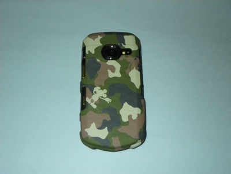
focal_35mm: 42
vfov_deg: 34.3
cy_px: 87
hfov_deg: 44.8
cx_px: 116
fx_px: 280
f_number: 4.2
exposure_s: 1/60
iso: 320
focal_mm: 7.5
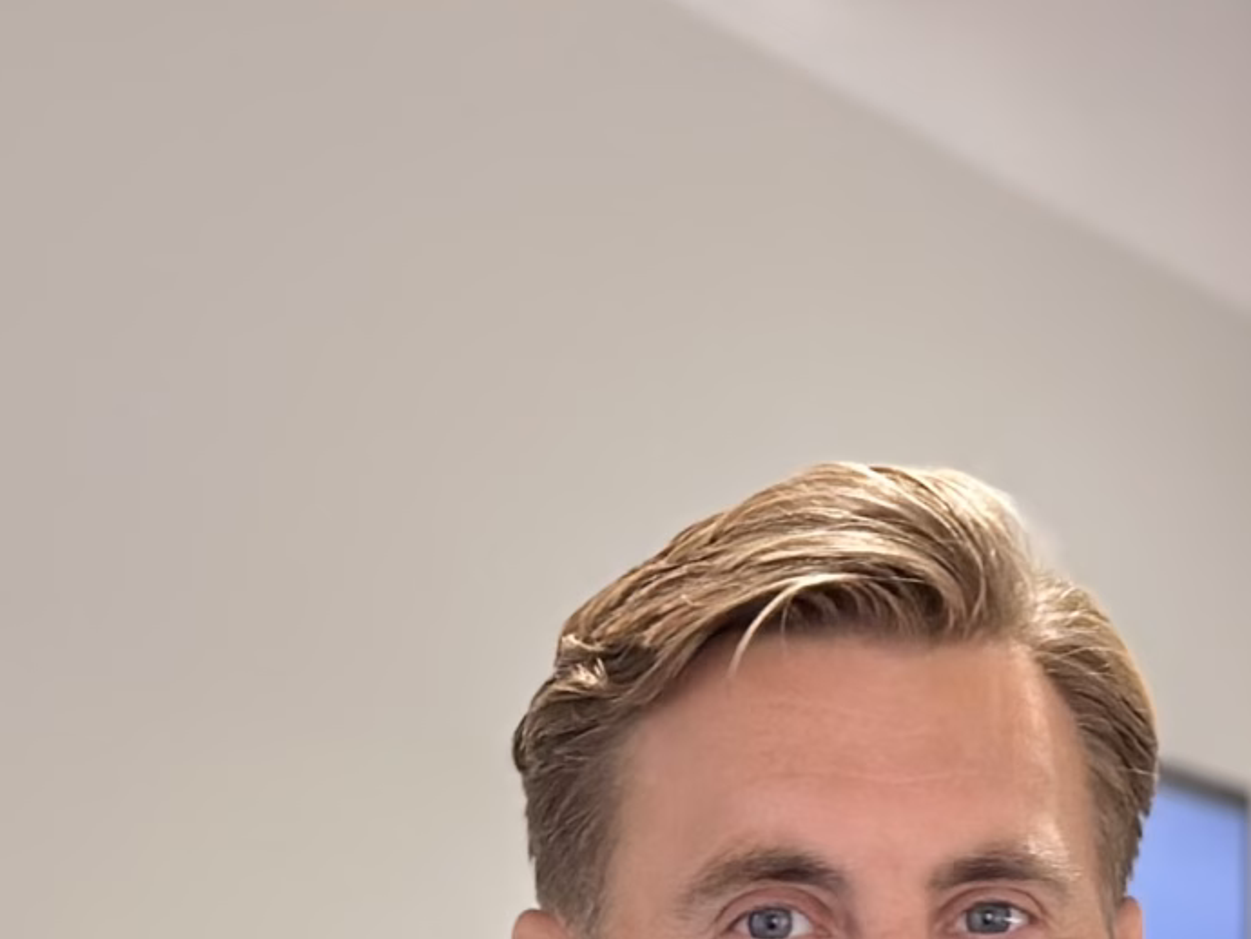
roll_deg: -0.6
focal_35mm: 178
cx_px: 286
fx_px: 6435
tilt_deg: -0.5
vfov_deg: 8.1
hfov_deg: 11.1
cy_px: 1693
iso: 125
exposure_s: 1/100
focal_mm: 6.86
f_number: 1.78
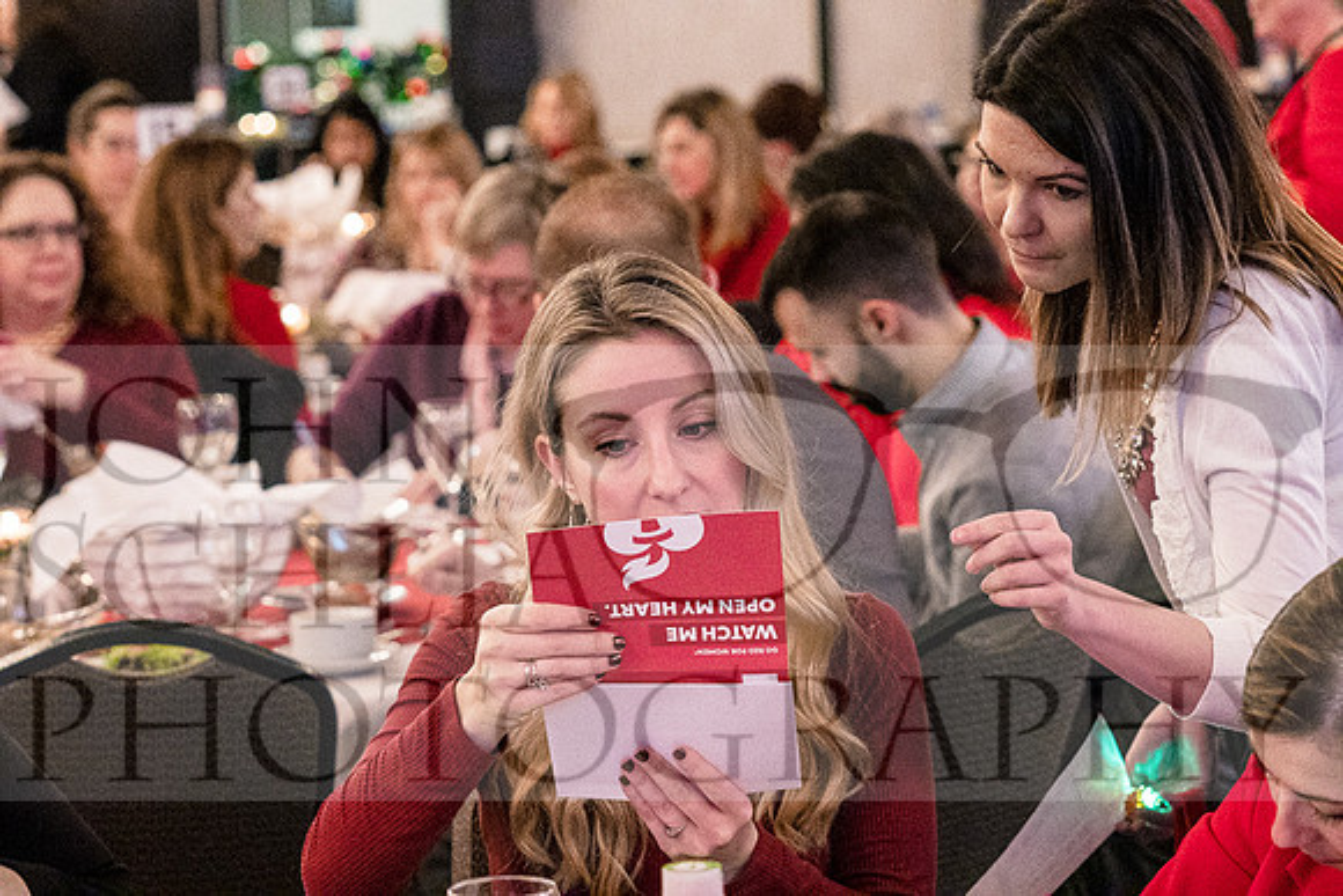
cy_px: 448
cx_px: 672
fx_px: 3918
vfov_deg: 13.0
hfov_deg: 19.5
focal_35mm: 105
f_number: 4
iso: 6400
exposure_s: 1/100
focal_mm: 70
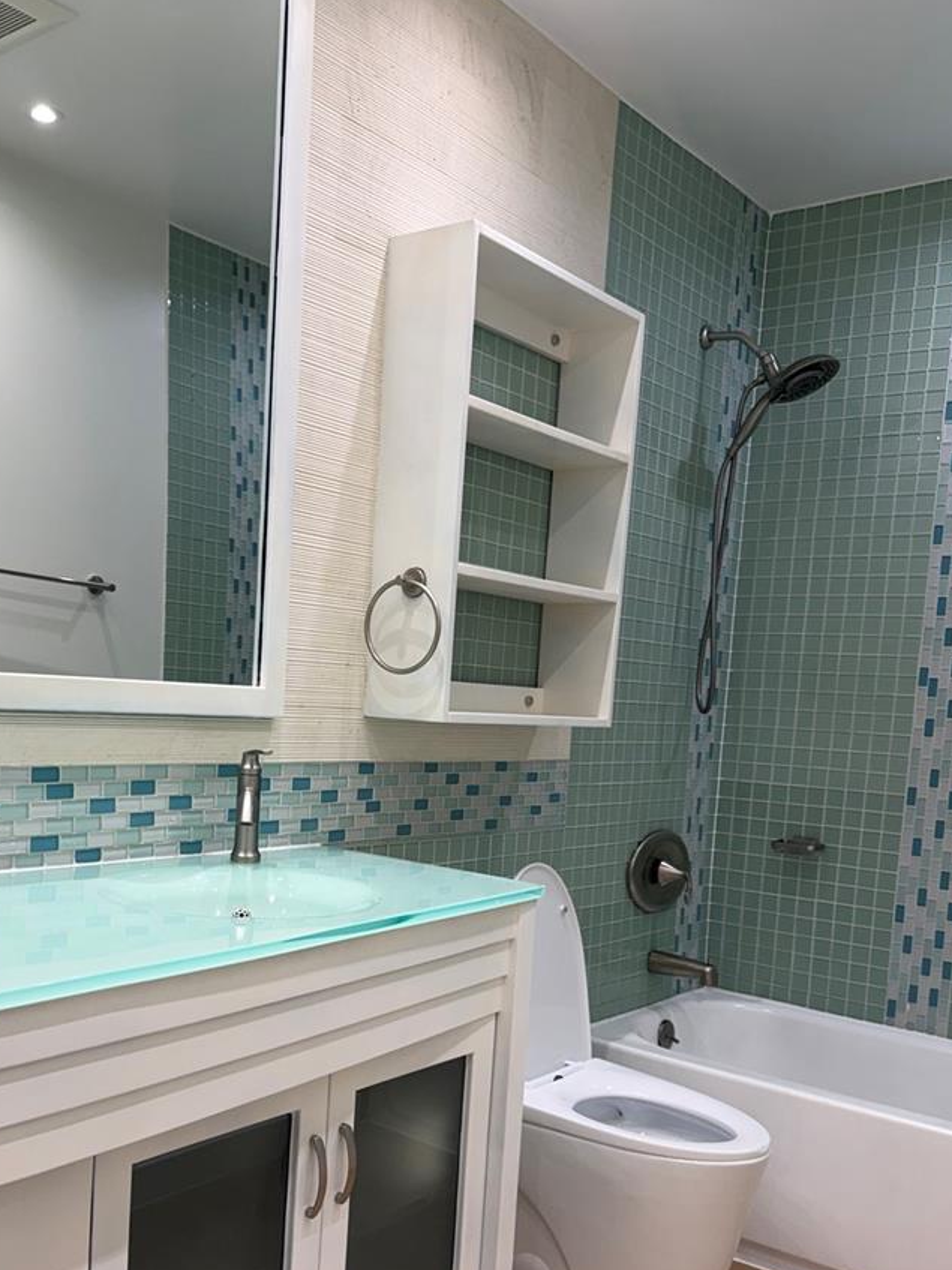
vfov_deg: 53.2
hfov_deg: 41.6
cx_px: 388
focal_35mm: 34
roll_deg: -3.8
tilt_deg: -5.8
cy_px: 820
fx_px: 1247
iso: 80
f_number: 1.78
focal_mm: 6.76
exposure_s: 1/120
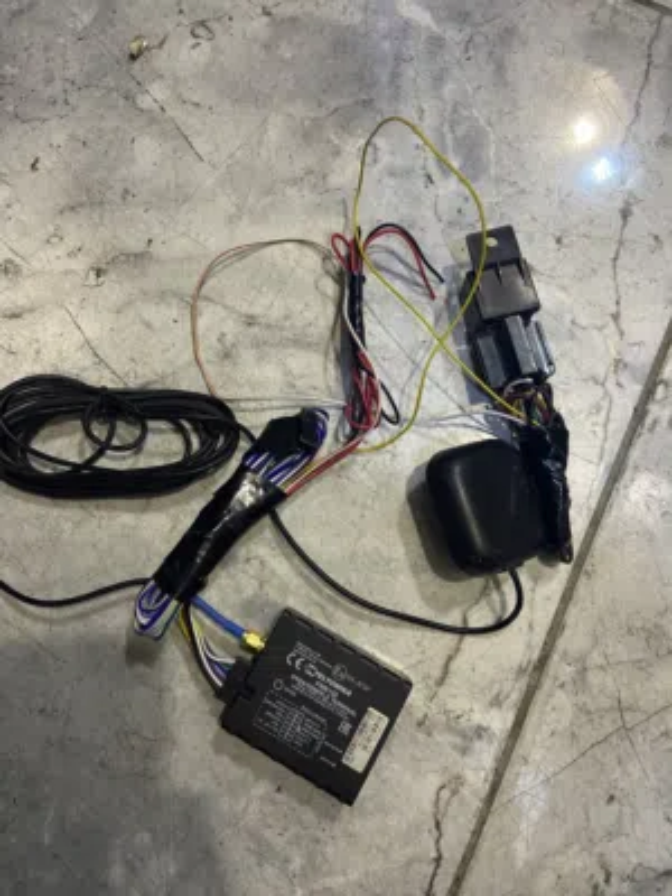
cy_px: 448
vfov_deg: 67.3
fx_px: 673
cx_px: 336
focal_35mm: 26
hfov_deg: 53.1
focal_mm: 4.25
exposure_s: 1/33
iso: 400
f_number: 1.8
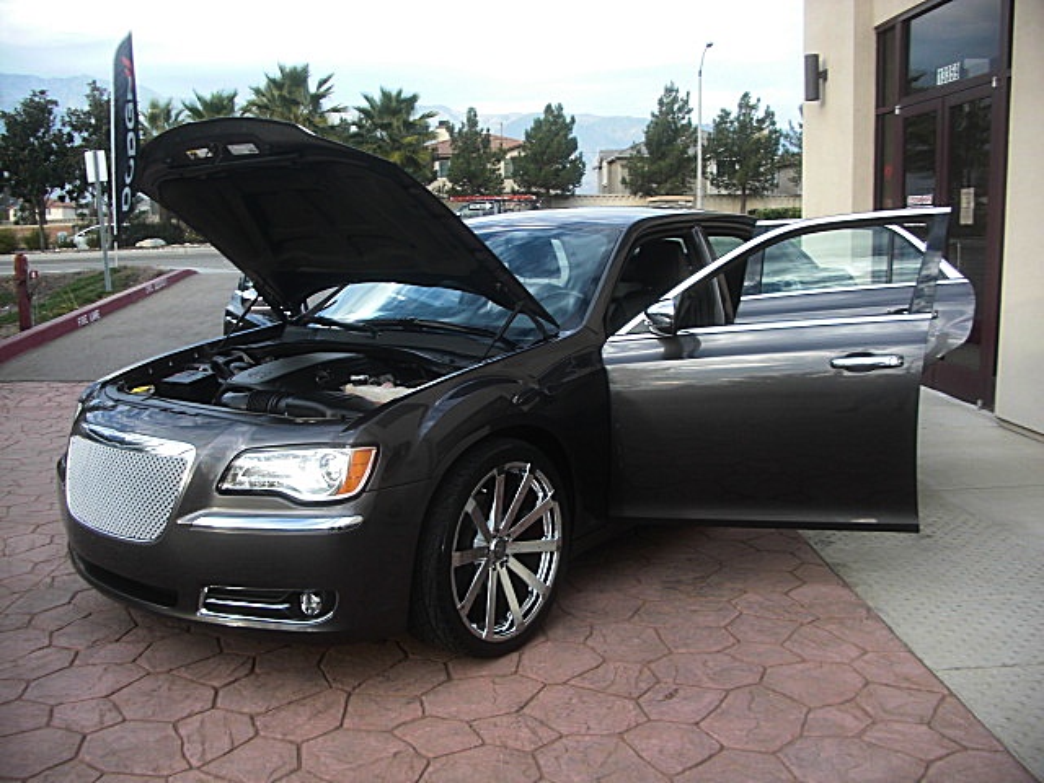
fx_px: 1086
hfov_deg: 51.4
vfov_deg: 39.7
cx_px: 522
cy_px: 392
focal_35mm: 36
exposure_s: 1/100
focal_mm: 6.3
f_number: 2.8
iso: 50
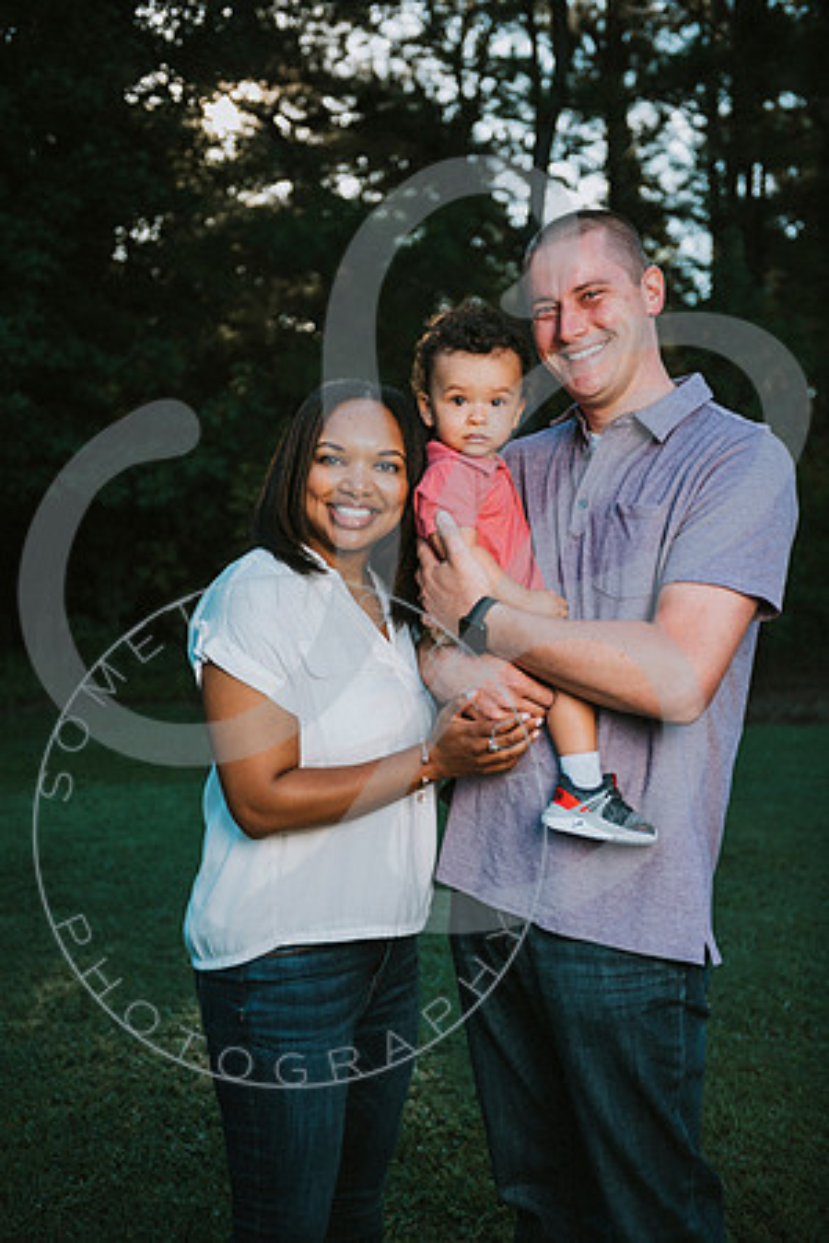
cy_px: 622
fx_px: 1658
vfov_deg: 41.1
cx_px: 414
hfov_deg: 28.1
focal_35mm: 48
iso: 100
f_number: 2.8
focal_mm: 48
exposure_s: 1/250
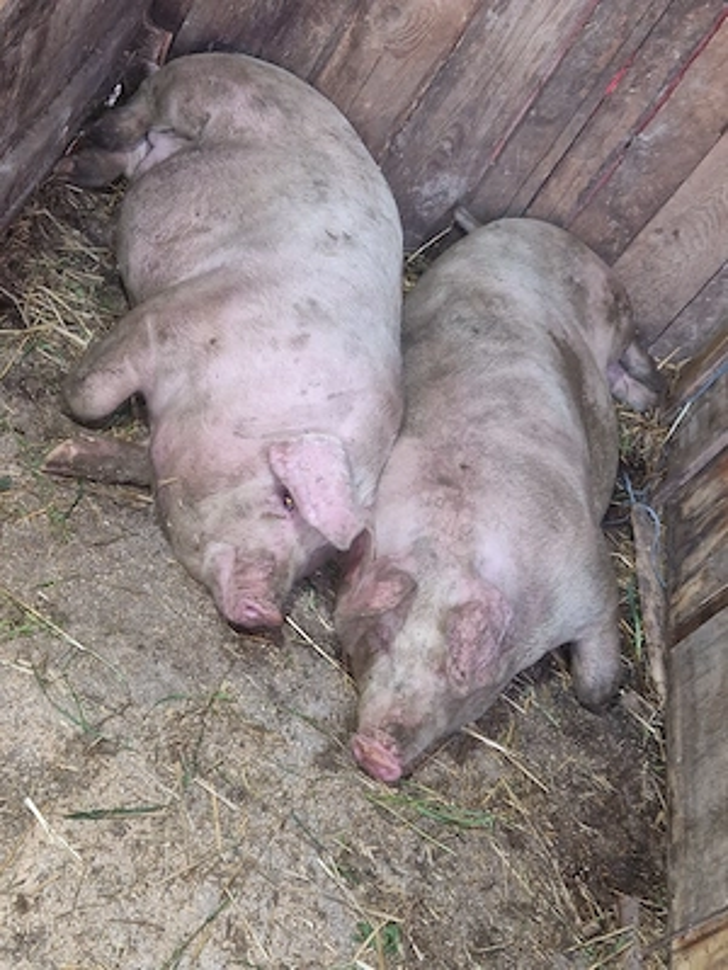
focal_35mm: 23
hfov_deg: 58.9
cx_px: 364
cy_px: 485
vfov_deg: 73.9
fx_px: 645
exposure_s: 1/100
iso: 640
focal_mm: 5.4
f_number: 1.8
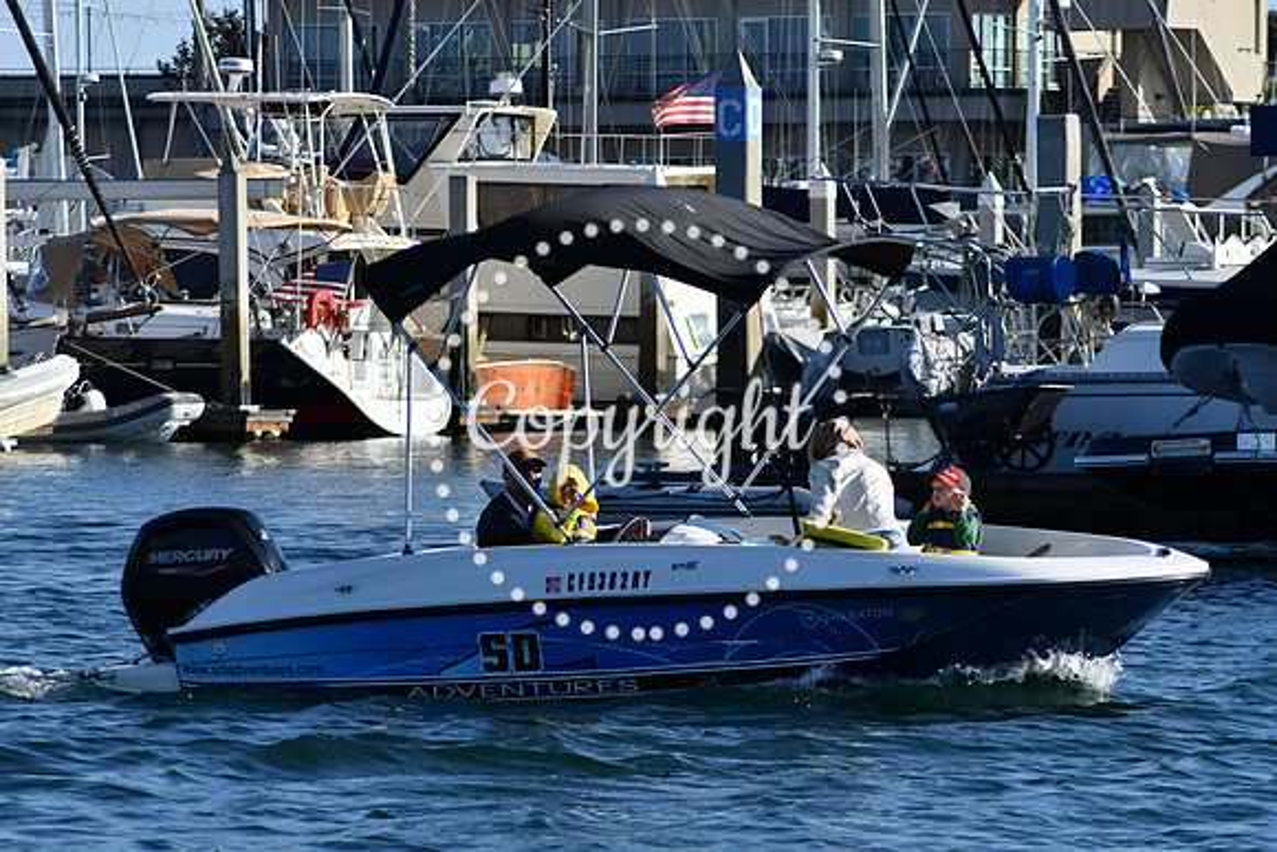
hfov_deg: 8.1
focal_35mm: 255
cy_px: 426
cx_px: 638
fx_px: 9047
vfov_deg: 5.4
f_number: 6.3
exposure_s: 1/1250
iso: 200
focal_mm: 170
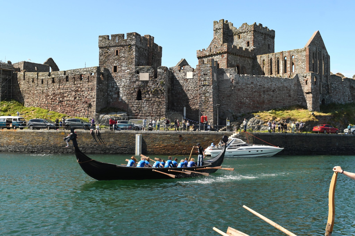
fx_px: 385
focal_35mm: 39
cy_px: 118
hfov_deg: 49.6
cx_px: 178
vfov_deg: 34.2
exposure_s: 1/1600
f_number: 5.6
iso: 640
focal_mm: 26
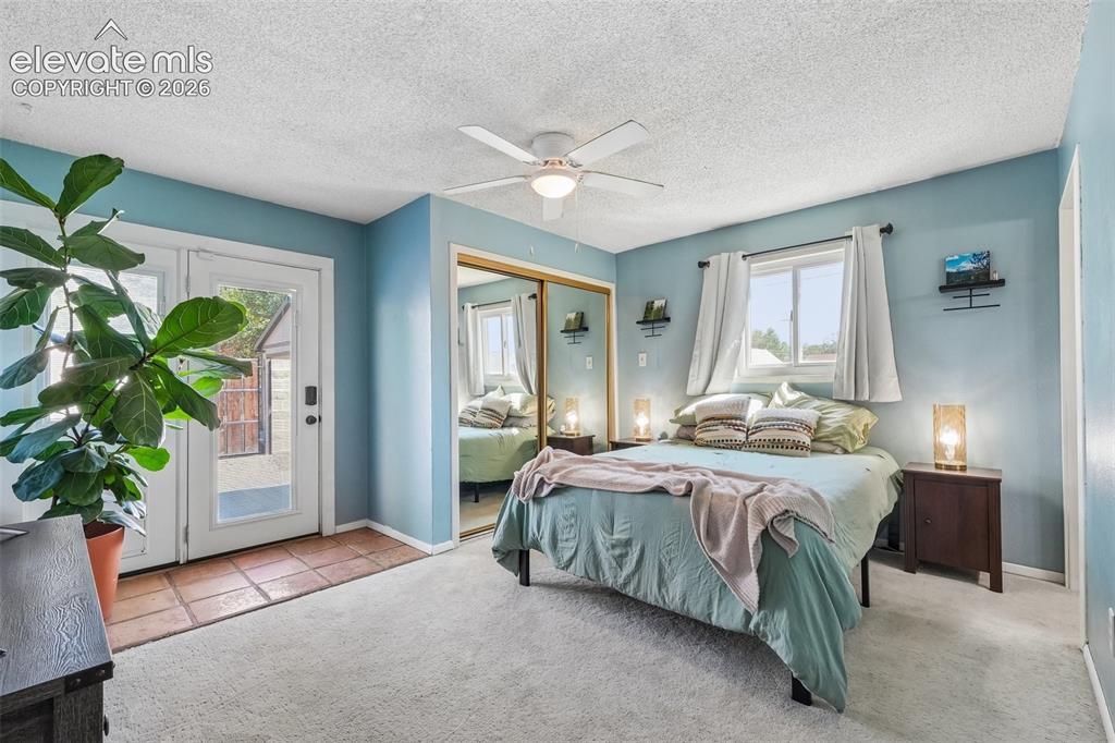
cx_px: 558
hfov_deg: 100.4
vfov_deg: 77.3
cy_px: 372
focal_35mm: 15
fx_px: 464
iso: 800
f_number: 8
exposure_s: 1/8
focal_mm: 10
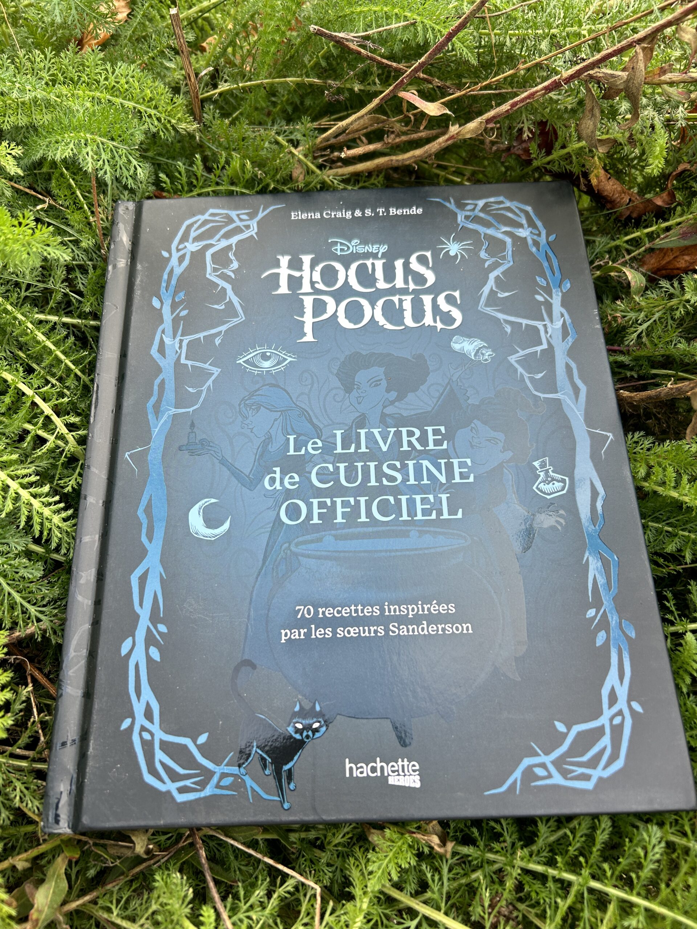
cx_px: 348
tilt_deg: -68.2
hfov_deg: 53.1
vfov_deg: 67.3
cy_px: 464
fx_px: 698
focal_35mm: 26
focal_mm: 5.7
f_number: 1.5
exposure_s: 1/260
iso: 40
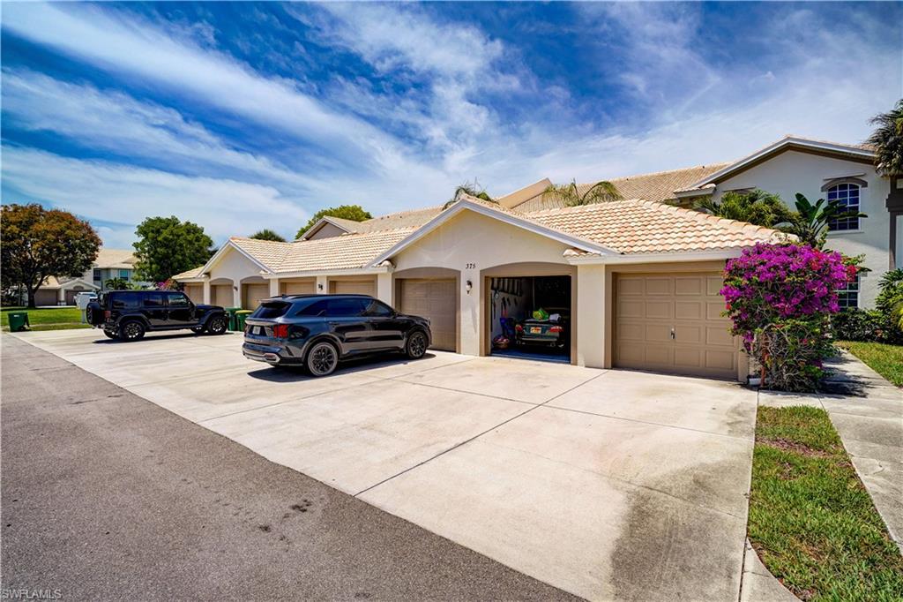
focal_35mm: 16
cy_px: 301
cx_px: 452
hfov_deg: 96.8
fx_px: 401
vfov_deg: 73.7
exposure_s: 1/200
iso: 100
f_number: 8
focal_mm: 16
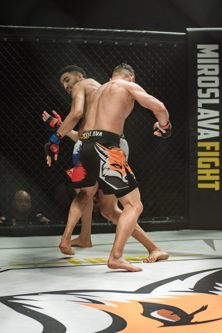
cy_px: 166
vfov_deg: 23.6
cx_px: 111
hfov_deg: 15.9
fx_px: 795
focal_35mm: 86
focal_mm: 86
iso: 450
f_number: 4
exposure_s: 1/640
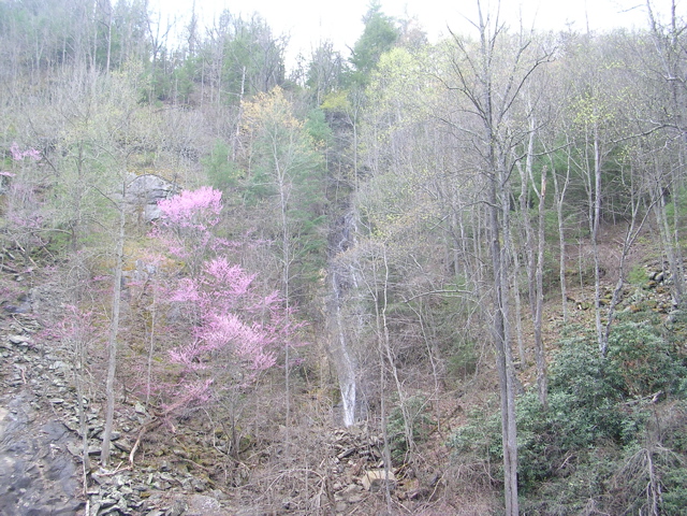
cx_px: 344
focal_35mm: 38
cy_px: 258
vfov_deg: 37.7
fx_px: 754
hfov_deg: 49.0
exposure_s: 1/69.4
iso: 50
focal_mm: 5.8
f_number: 2.8
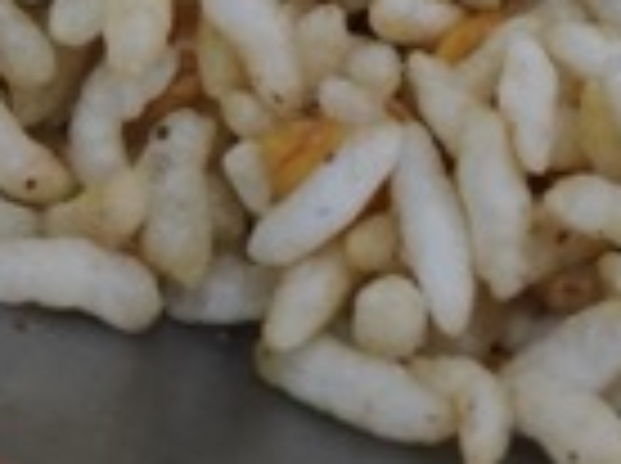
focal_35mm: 87
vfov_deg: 14.3
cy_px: -450
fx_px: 1558
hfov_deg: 21.9
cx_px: 580
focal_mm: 3.94
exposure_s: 1/25
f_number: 1.9
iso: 1450
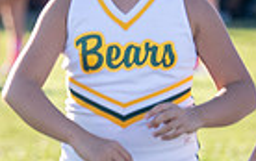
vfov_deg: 1.7
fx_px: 5567
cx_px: -296
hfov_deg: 2.6
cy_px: 38
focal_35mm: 796
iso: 500
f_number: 2.8
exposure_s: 1/2500
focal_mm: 129
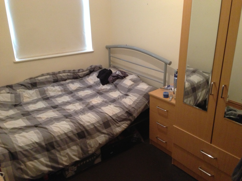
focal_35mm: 33
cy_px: 90
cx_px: 121
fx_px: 231
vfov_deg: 42.9
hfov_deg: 55.4
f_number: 2.4
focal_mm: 4.13
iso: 500
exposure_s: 1/15
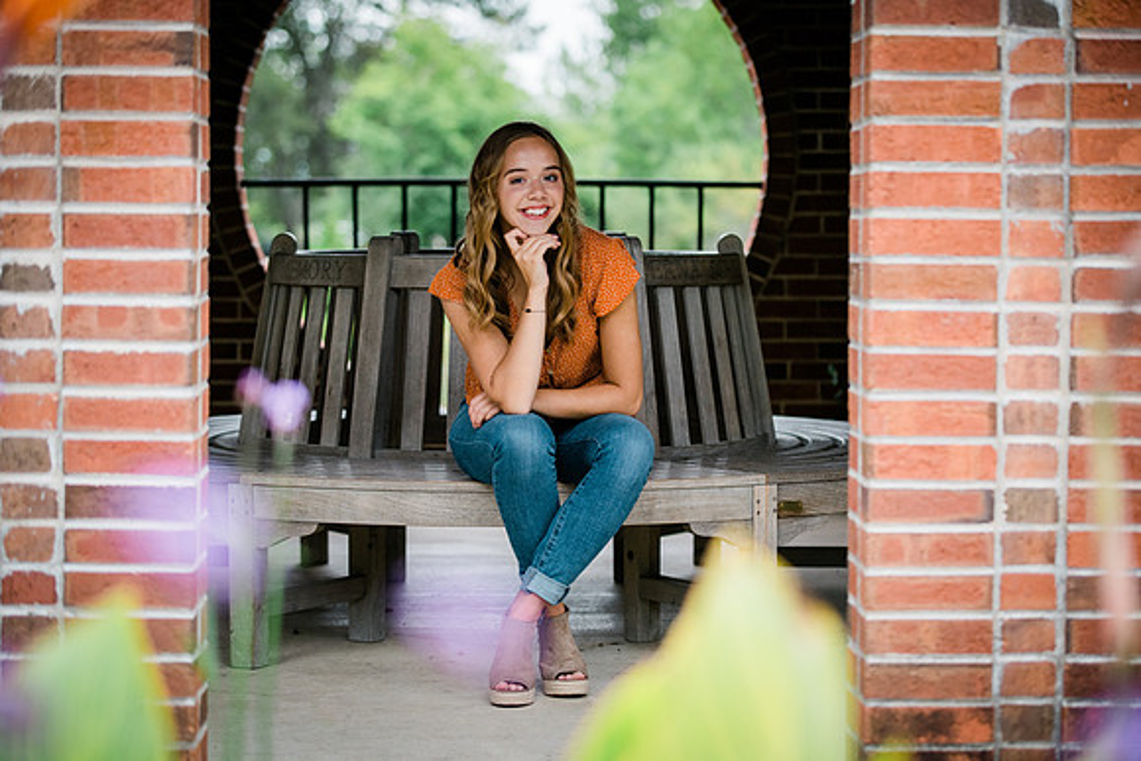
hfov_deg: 21.7
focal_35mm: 94
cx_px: 570
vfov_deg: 14.6
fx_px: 2972
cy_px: 380
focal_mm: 92
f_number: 2.8
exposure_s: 1/500
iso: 320
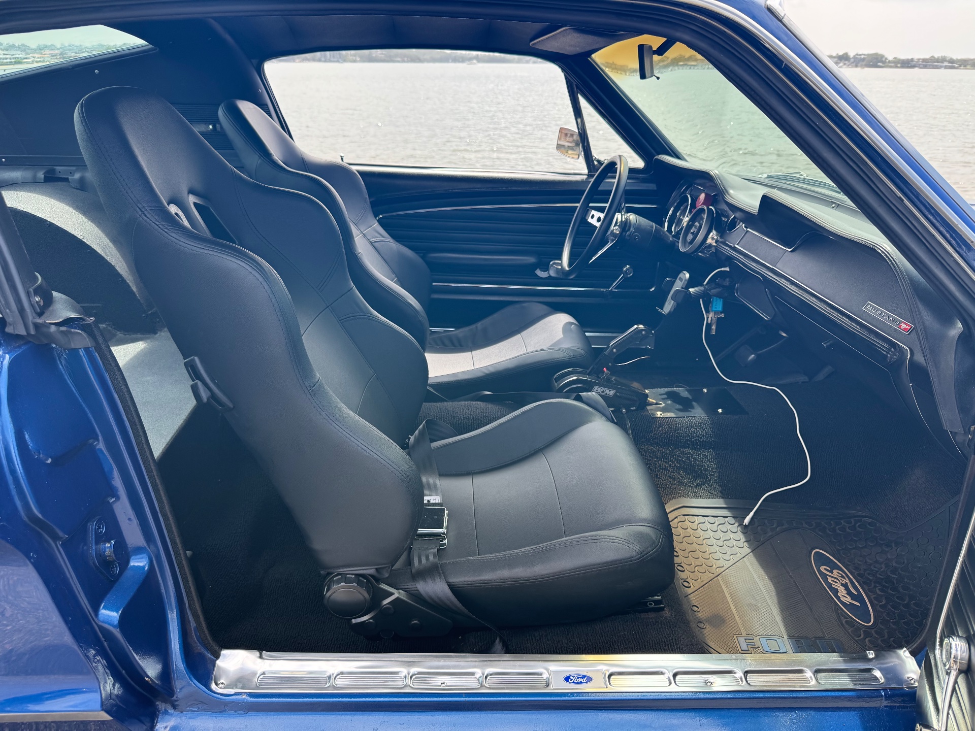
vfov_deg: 56.8
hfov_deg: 71.6
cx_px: 488
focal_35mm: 24
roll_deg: +0.2
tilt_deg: -22.7
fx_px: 676
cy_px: 366
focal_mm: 6.76
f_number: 1.78
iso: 80
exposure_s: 1/685
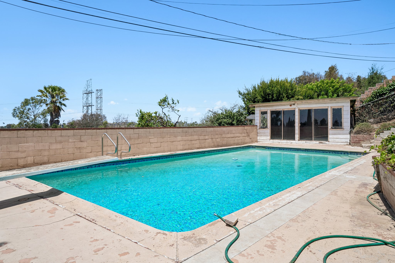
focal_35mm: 24
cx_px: 198
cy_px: 132
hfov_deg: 73.7
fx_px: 263
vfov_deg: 53.1
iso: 125
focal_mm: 24
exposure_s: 1/800
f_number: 8
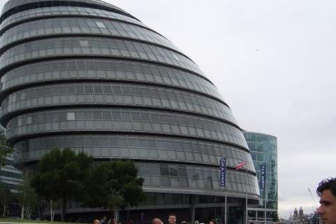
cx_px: 145
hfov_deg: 37.4
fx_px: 495
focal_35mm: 53
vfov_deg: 25.5
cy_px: 114
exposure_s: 1/200
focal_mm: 8
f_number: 4.8
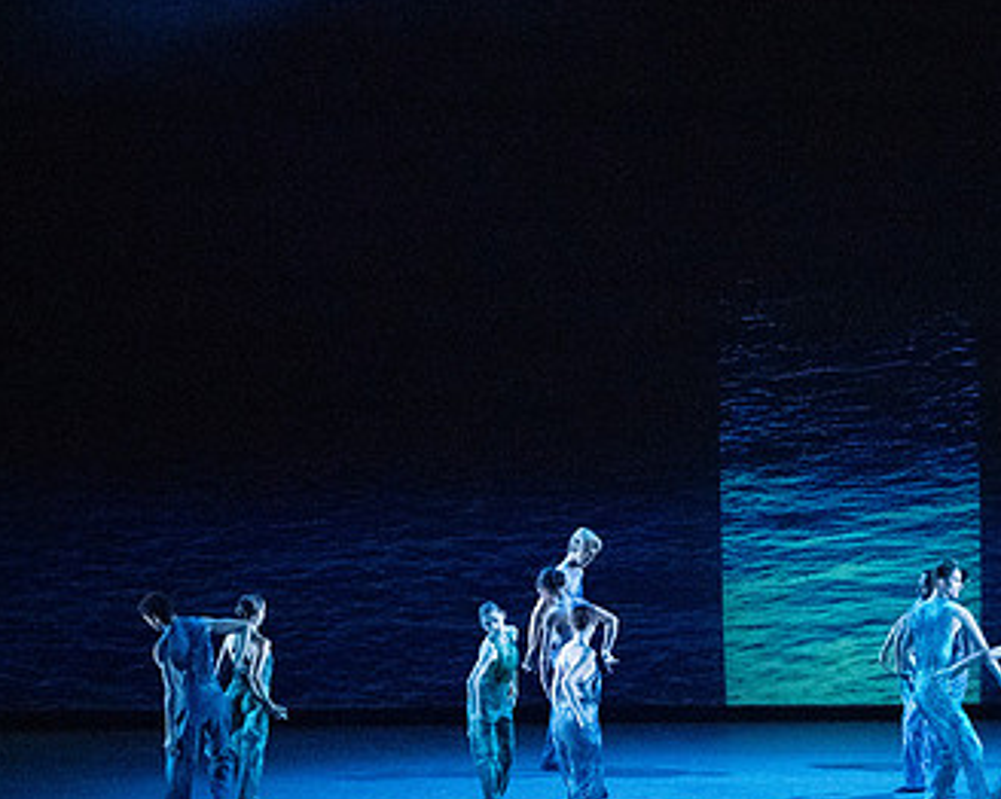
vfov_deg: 7.2
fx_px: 6395
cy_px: 358
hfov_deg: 8.9
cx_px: 845
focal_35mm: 216
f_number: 5.6
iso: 25600
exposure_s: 1/400
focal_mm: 130
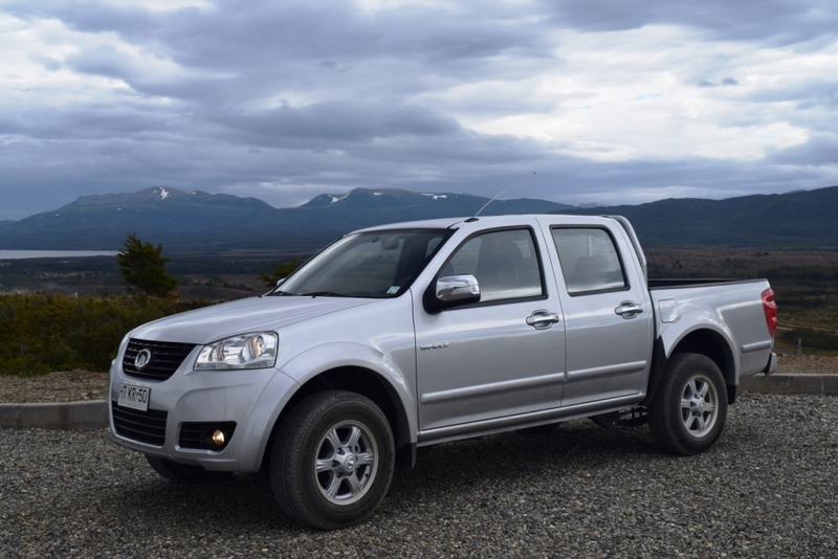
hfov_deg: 43.6
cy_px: 280
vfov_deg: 29.9
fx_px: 1048
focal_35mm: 45
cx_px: 419
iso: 400
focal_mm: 30
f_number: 10
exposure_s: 1/250
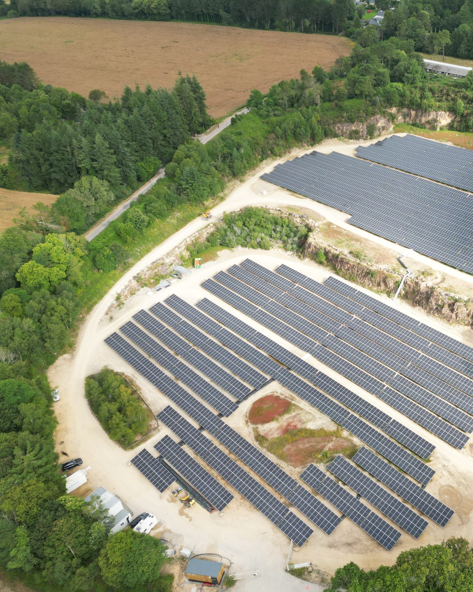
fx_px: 560
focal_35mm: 32
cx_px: 381
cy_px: 300
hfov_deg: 43.6
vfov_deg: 55.7
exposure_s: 1/1000
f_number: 1.7
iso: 150
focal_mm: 6.72
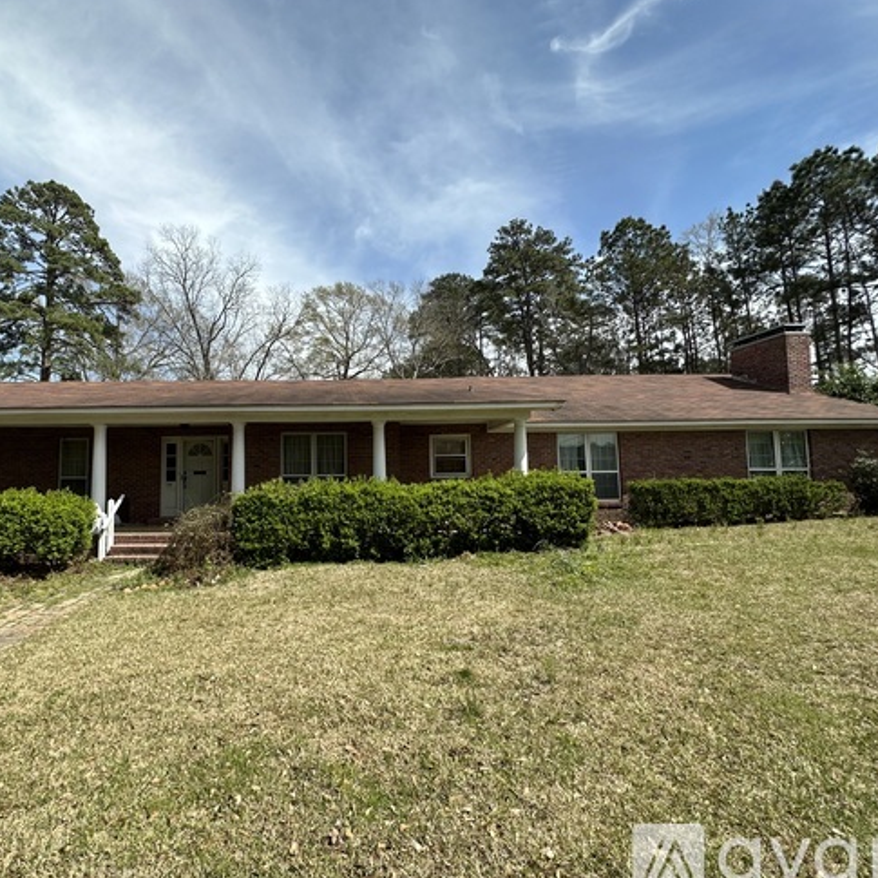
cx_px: 321
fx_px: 488
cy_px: 444
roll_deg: +0.6
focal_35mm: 17
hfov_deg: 82.1
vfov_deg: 84.0
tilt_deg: +4.7
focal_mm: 2.22
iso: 50
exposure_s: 1/1595
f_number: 2.2
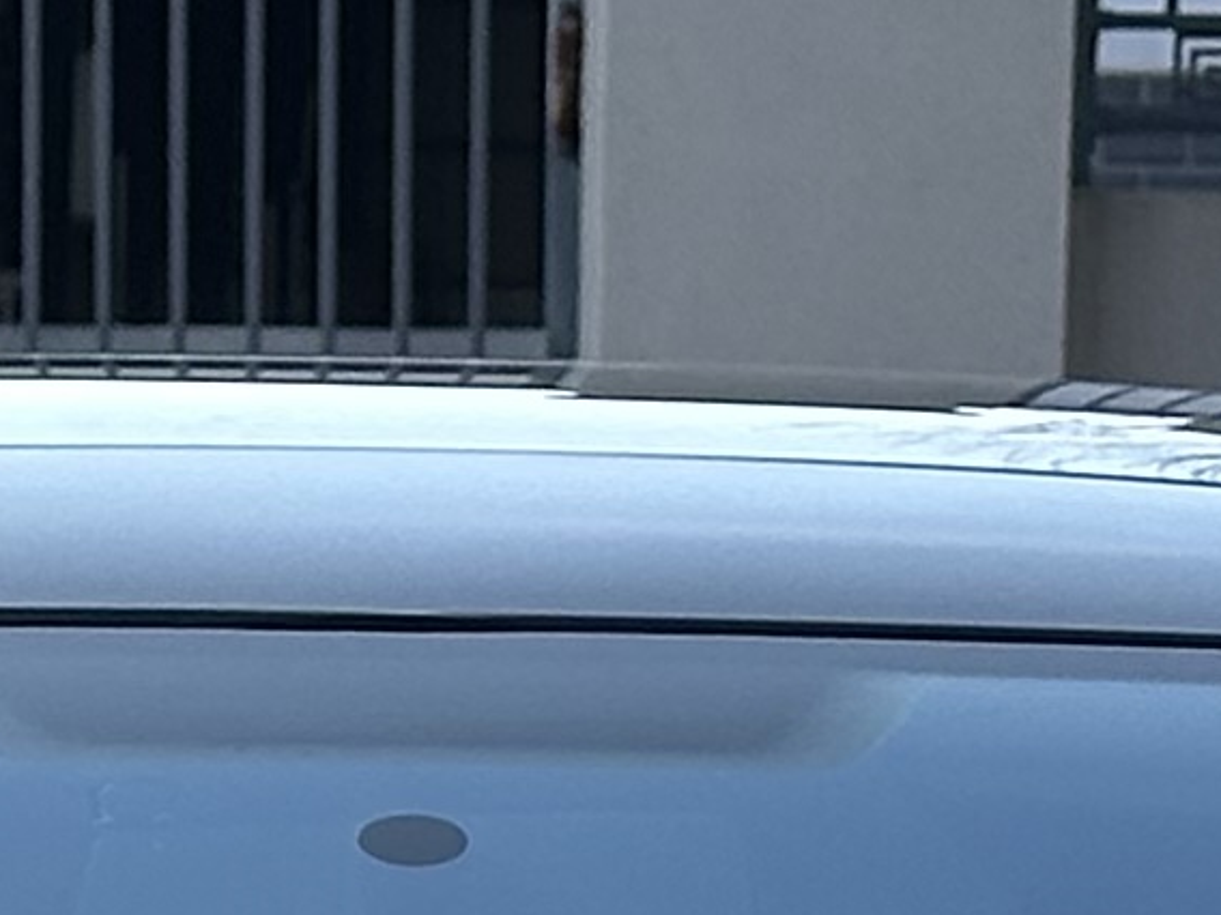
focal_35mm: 341
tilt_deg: -13.0
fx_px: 12028
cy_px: 3207
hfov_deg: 5.8
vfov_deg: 4.1
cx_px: 492
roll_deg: -0.7
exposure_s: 1/1815
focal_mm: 6.86
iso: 64
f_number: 1.78
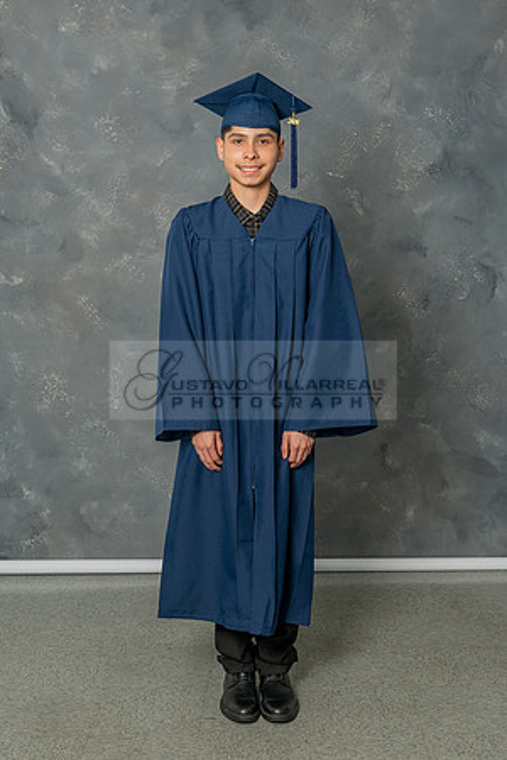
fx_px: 1158
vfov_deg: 36.3
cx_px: 213
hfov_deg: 24.7
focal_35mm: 55
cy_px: 346
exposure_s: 1/200
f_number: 4
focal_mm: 32
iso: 200
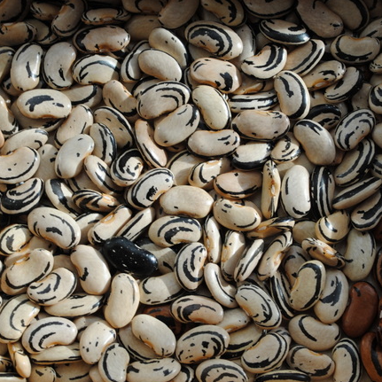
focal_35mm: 83
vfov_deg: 20.9
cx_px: 165
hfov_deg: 20.9
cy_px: 198
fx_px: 1036
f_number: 8
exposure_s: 1/60
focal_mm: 40
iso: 110
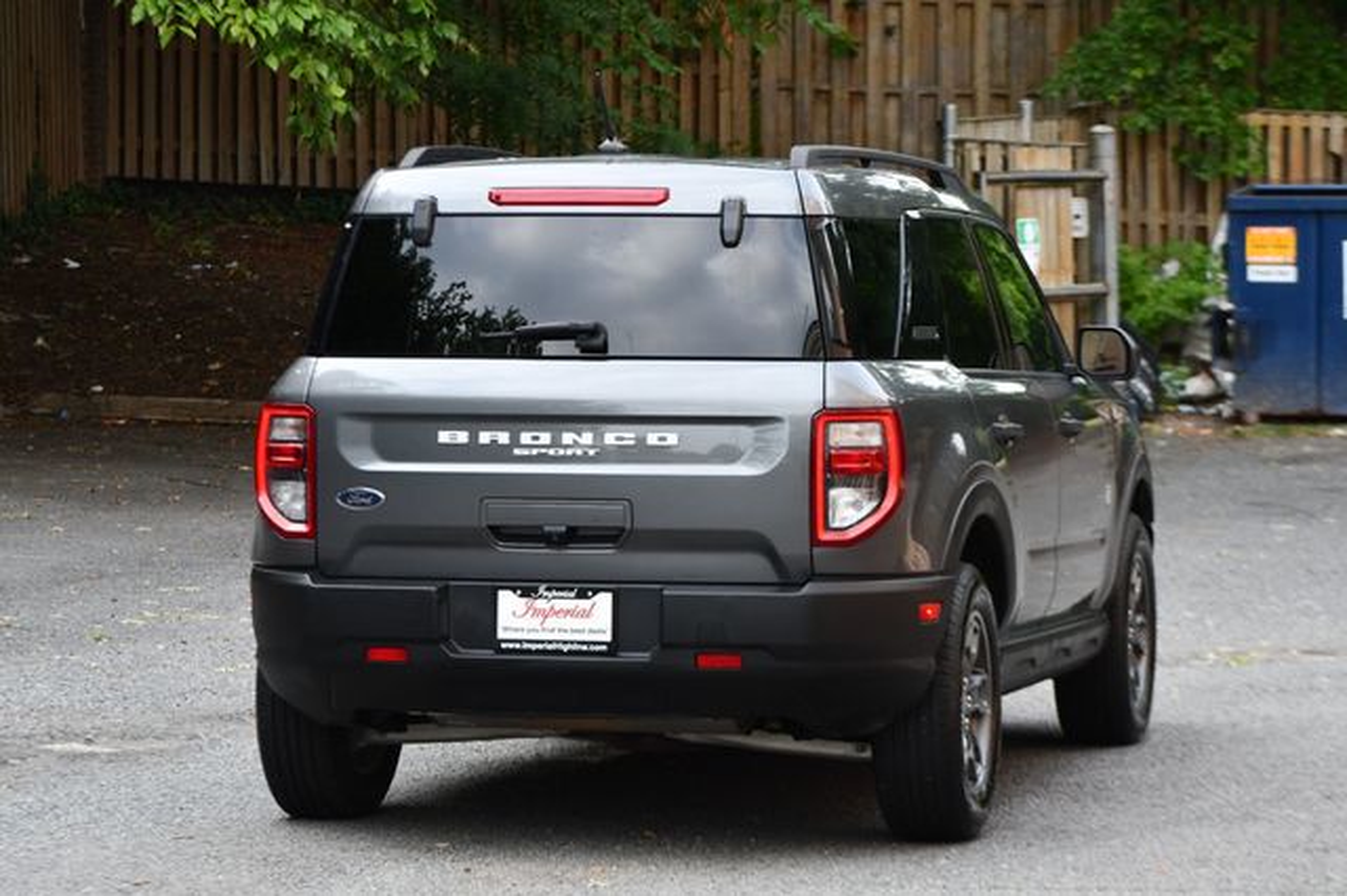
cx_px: 674
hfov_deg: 15.9
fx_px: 4824
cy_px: 448
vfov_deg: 10.6
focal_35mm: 129
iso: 320
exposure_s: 1/250
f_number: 5.6
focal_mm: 86
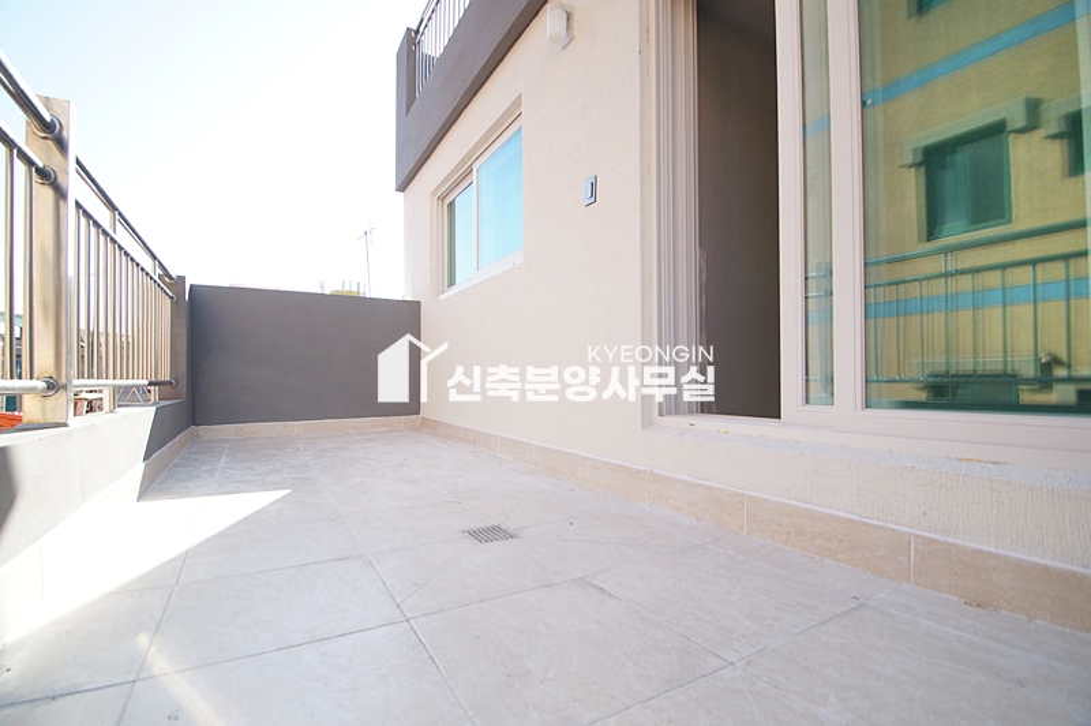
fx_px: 454
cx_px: 546
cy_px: 363
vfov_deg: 77.2
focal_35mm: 15
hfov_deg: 100.4
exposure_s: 1/2000
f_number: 4
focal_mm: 10
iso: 800
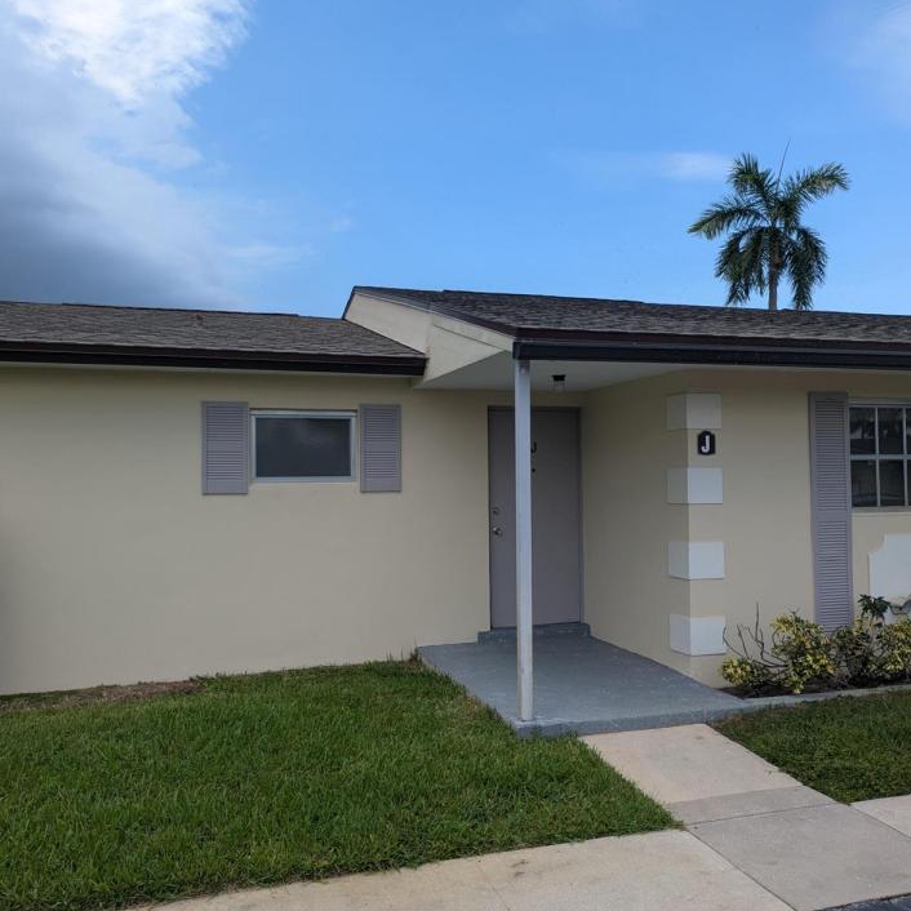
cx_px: 474
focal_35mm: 30
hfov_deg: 54.0
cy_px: 449
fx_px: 893
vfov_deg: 54.0
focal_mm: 5.43
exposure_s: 1/1001
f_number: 1.89
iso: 50
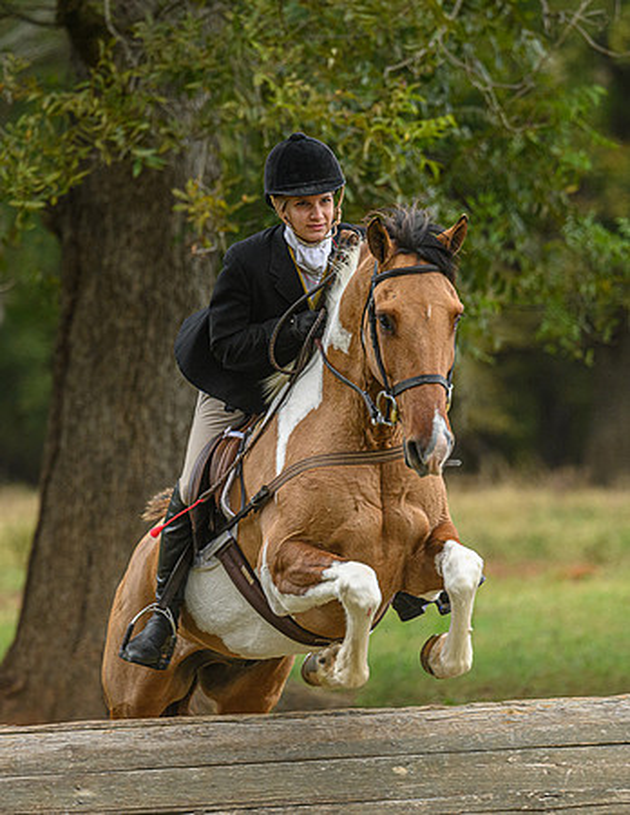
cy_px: 425
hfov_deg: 5.0
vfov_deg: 6.4
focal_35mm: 306
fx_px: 7272
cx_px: 377
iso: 800
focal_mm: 190
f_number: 3.5
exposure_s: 1/640
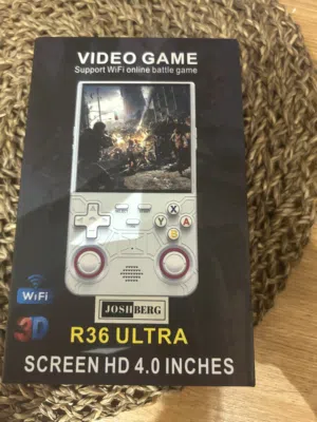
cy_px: 211
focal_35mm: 26
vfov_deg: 67.3
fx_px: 317
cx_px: 158
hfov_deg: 53.1
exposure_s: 1/33
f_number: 1.5
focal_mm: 5.7
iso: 400
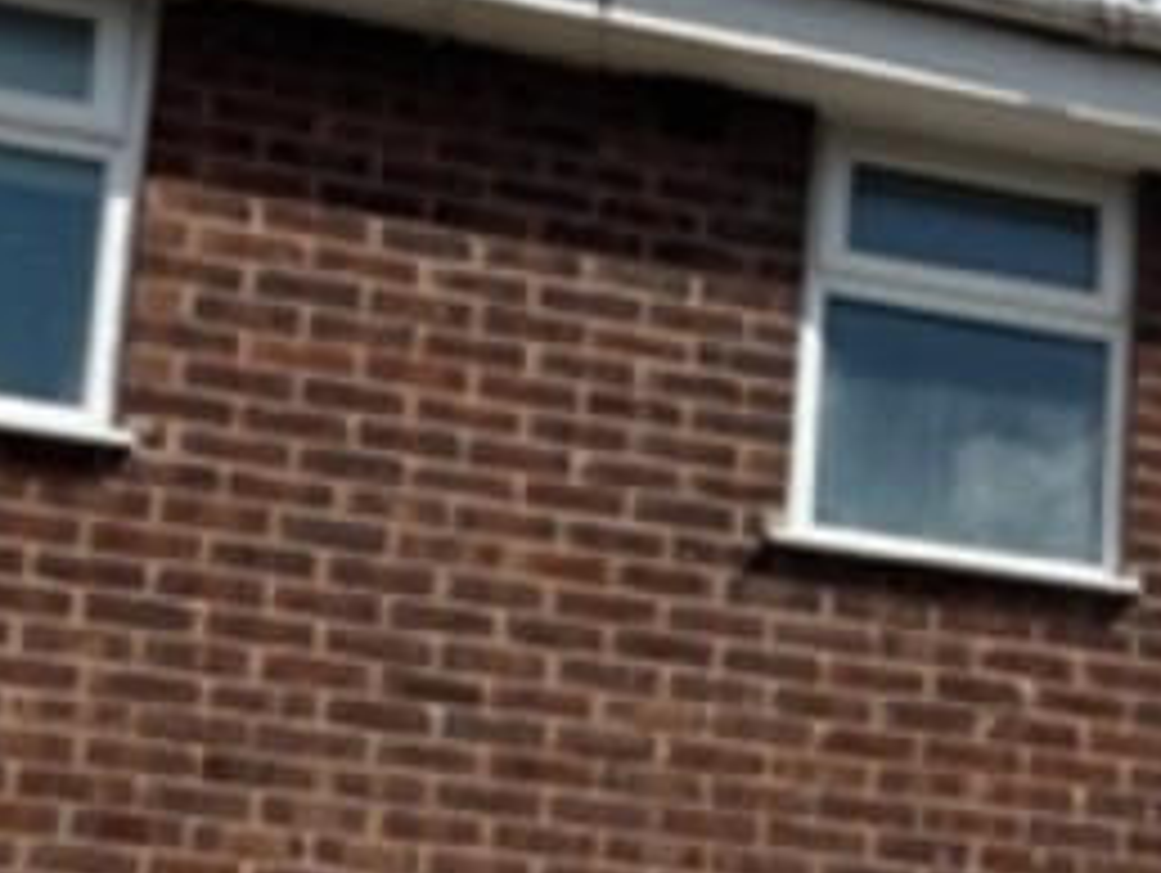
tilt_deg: +11.8
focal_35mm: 103
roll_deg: -0.4
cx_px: 1714
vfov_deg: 13.7
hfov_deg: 17.3
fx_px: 3458
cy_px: 1242
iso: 50
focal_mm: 5.1
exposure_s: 1/4484
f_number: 1.6
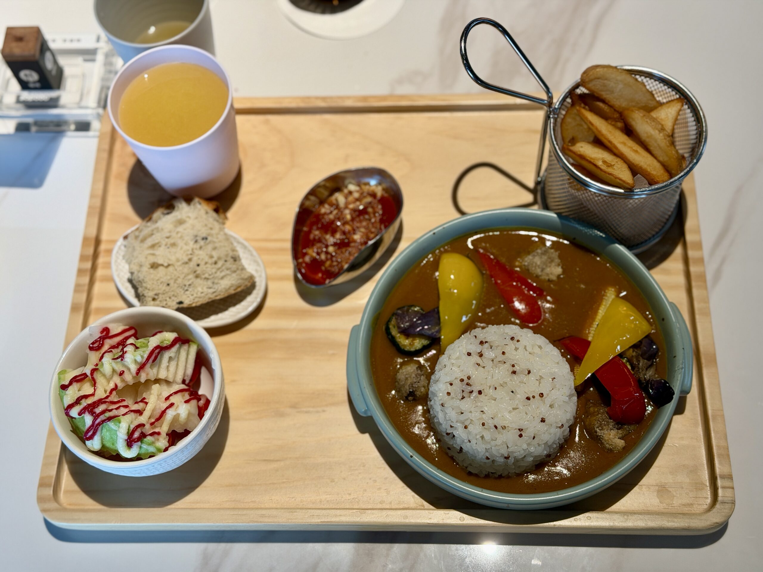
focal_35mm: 48
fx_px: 1058
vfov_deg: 30.3
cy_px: 286
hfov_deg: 39.7
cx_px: 382
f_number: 1.78
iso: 100
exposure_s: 1/60
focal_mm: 6.76
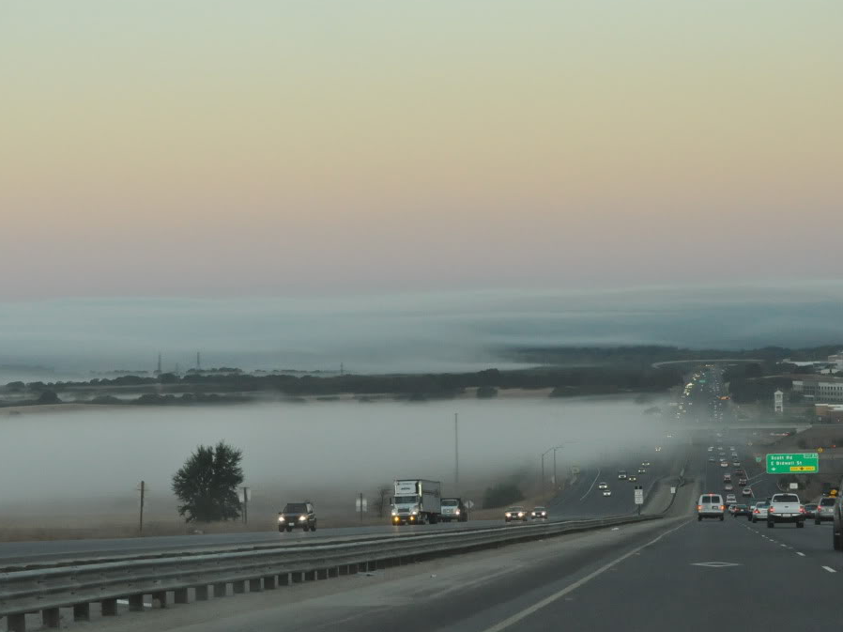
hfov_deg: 17.1
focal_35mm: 115
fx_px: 2800
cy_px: 314
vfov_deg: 12.9
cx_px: 370
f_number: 5
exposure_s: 1/1600
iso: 3200
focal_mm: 70
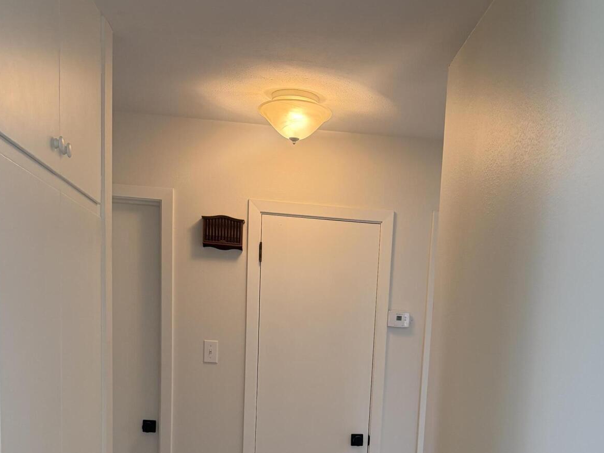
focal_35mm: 41
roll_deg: -4.0
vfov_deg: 32.5
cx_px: 359
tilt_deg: -6.8
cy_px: 448
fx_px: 715
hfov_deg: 45.6
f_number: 1.78
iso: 200
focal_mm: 6.76
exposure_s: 1/206
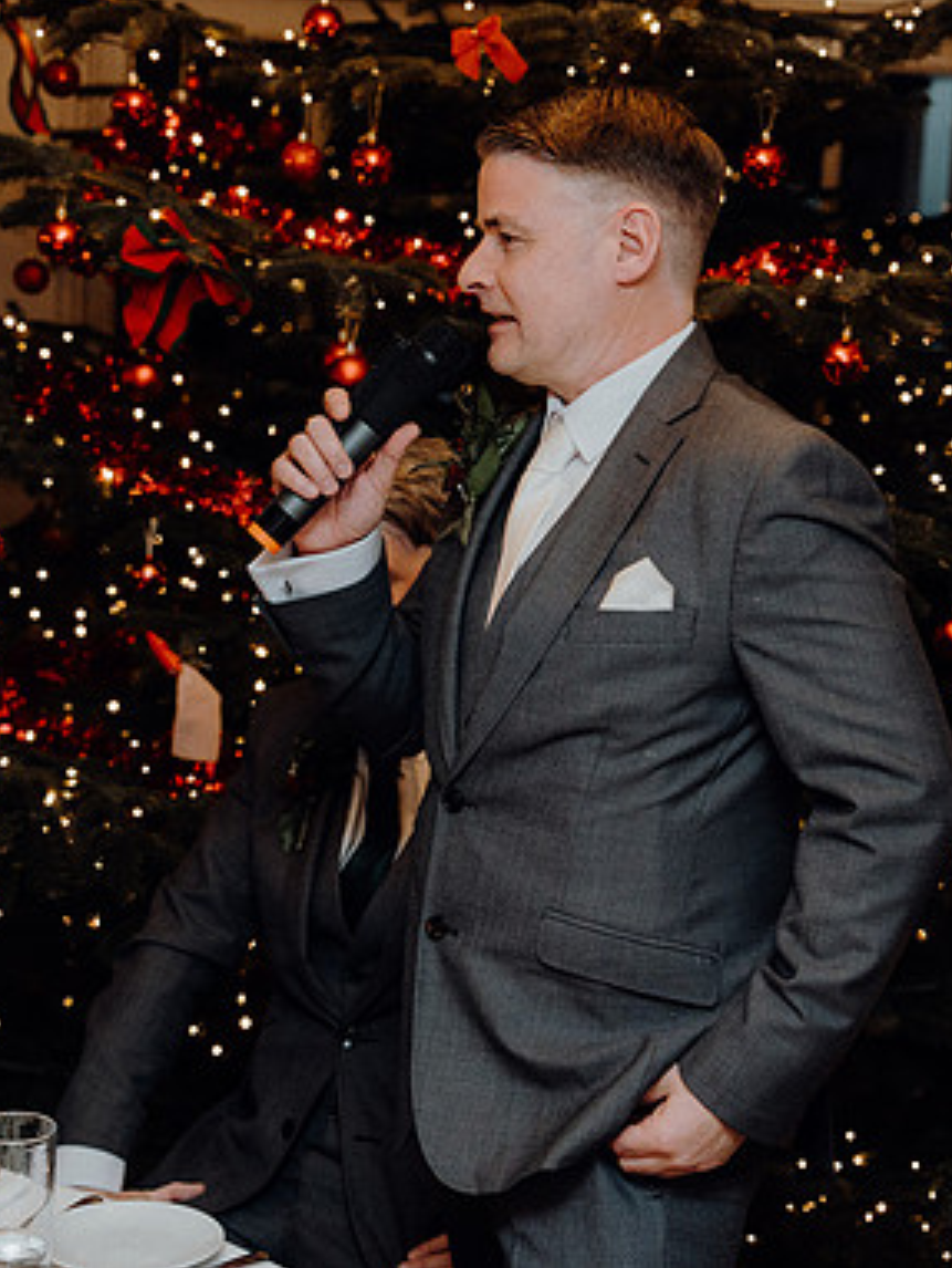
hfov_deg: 20.1
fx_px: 2674
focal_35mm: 73
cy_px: 629
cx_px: 597
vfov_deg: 26.7
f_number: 3.5
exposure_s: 1/160
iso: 2500
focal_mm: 50
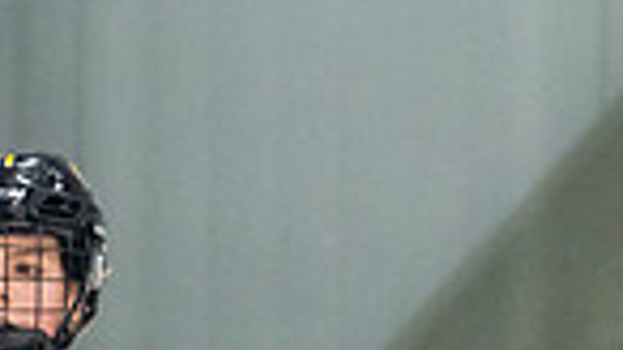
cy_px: 609
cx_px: 30
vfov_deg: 1.1
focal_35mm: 1144
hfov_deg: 1.9
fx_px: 18891
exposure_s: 1/640
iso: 2500
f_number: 3.2
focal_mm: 180
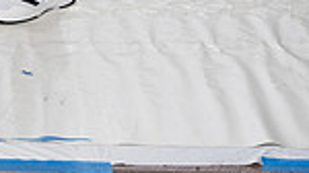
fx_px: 1211
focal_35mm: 148
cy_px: -268
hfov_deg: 14.4
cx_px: 19
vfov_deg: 7.5
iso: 640
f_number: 8
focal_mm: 47
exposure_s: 1/250
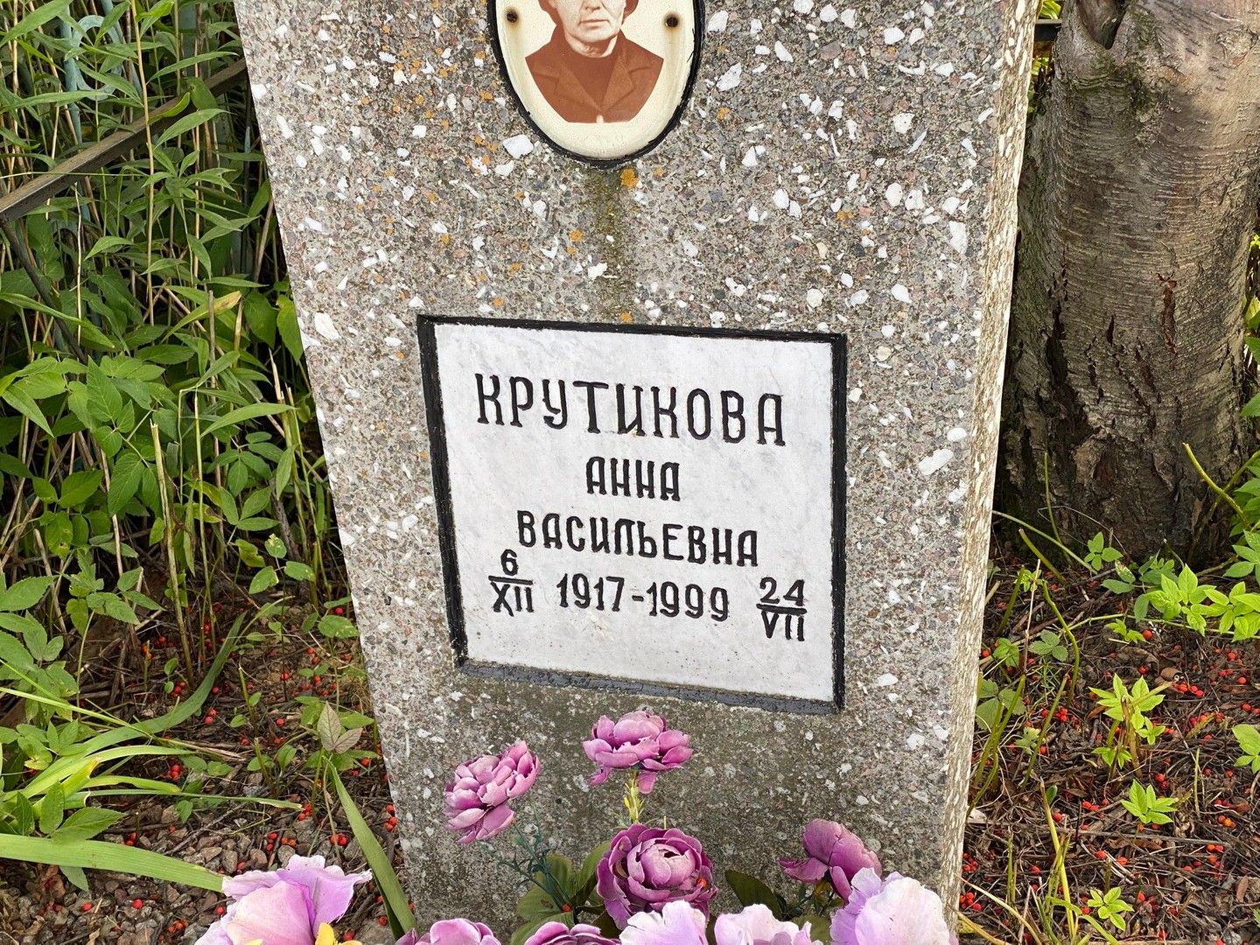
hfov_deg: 36.8
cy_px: 472
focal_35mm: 52
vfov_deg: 28.0
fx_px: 1893
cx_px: 630
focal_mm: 6
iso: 32
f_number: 2
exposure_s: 1/122
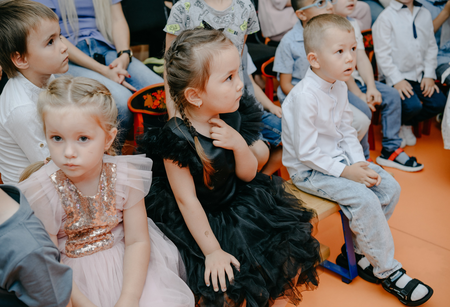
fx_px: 618
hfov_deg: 40.0
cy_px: 155
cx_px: 218
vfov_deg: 27.9
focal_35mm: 49
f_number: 4
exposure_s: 1/160
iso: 200
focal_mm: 48
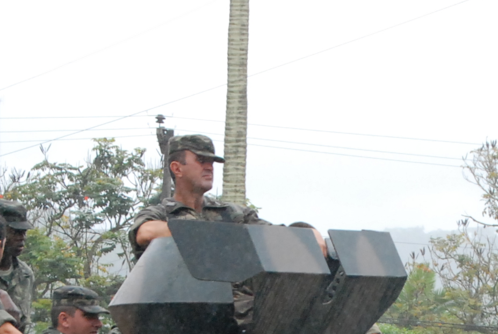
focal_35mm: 225
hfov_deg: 9.1
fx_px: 3118
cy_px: 497
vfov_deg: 6.1
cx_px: 380
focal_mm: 48
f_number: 10
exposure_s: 1/400
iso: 1000
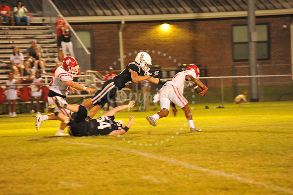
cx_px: 146
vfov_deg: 6.9
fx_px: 1627
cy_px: 98
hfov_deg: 10.3
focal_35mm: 200
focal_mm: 200
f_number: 5
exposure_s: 1/160
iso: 5000
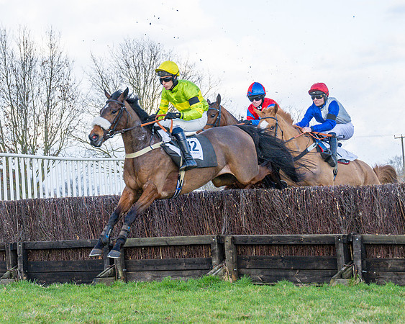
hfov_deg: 14.6
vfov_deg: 11.8
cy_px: 176
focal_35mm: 130
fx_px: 1560
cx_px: 39
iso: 500
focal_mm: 70
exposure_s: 1/2000
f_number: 4
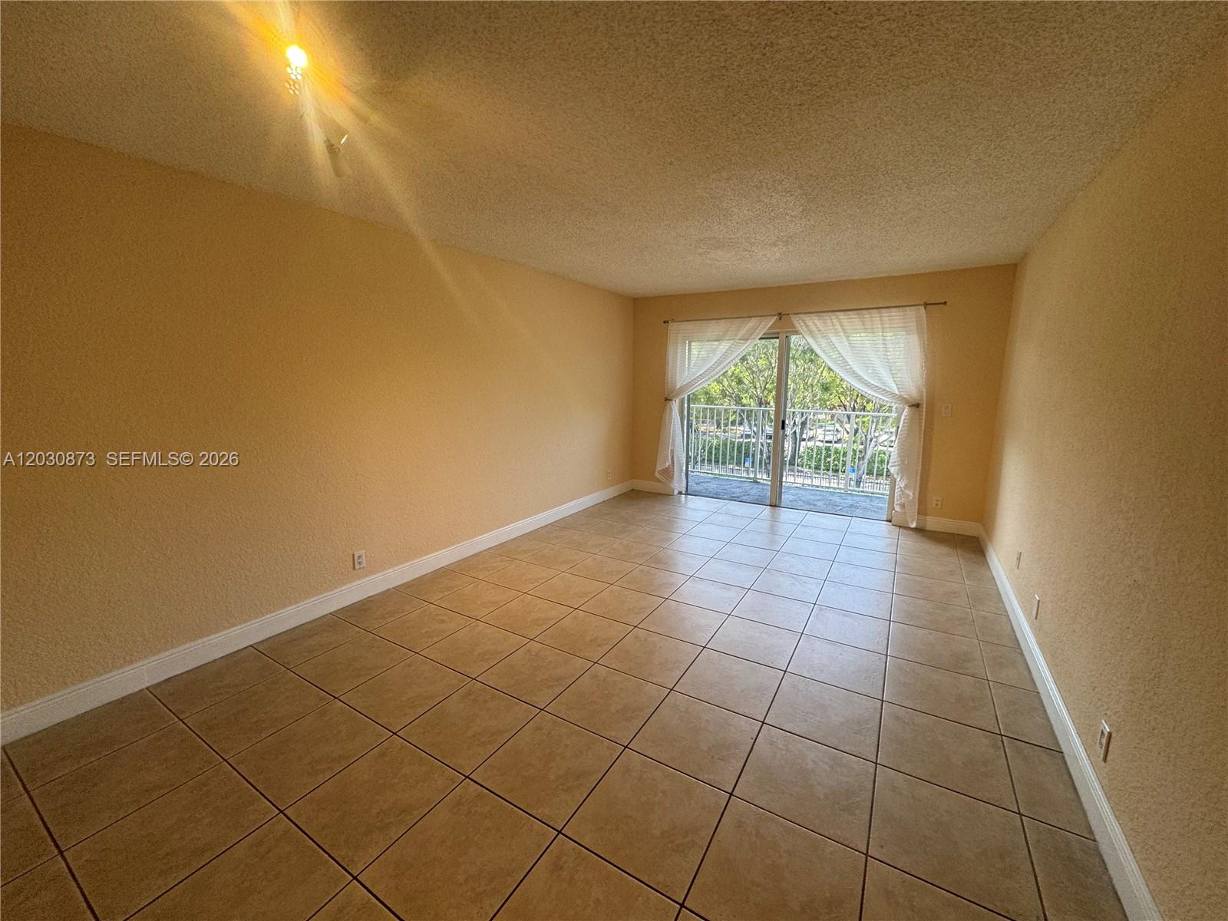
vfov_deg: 85.7
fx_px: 497
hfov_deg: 102.1
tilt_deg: -9.9
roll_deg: +1.9
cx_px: 614
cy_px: 460
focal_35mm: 14
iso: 80
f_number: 2.2
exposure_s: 1/120
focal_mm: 2.22
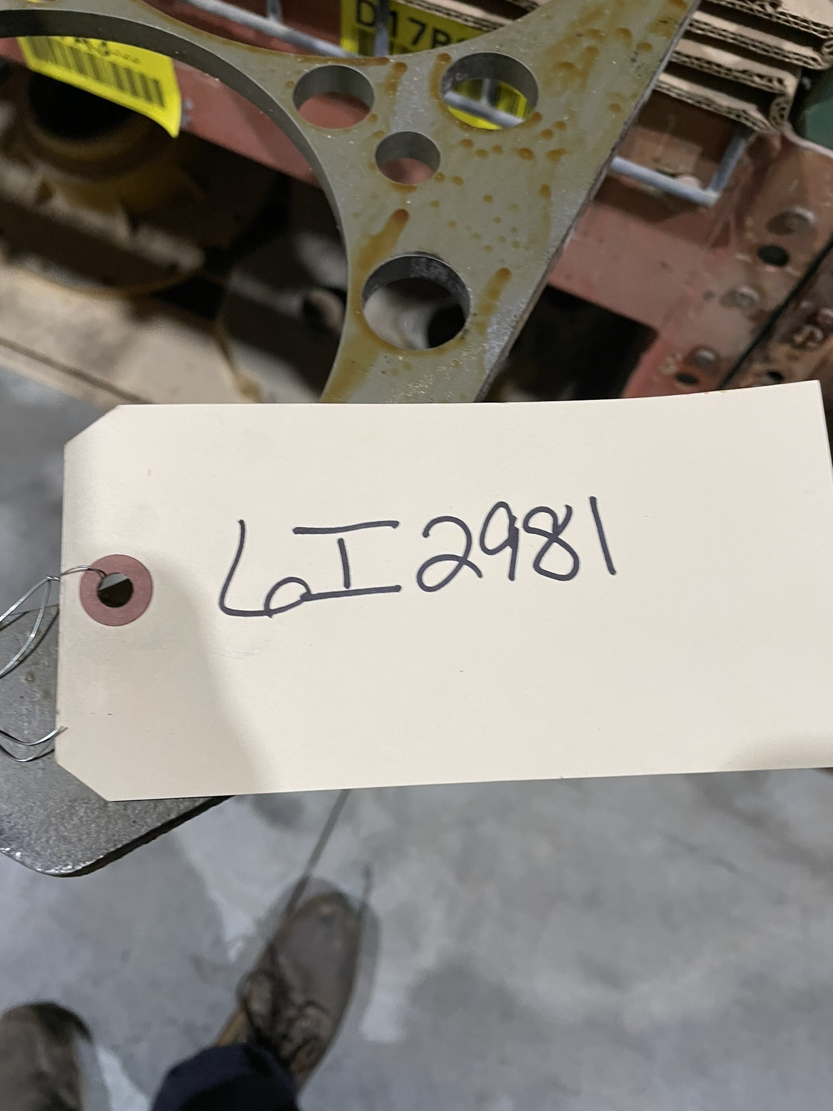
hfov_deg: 53.1
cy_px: 556
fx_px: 834
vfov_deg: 67.3
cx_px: 416
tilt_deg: -69.2
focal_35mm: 26
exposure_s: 1/60
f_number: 1.6
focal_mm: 4.2
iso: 125
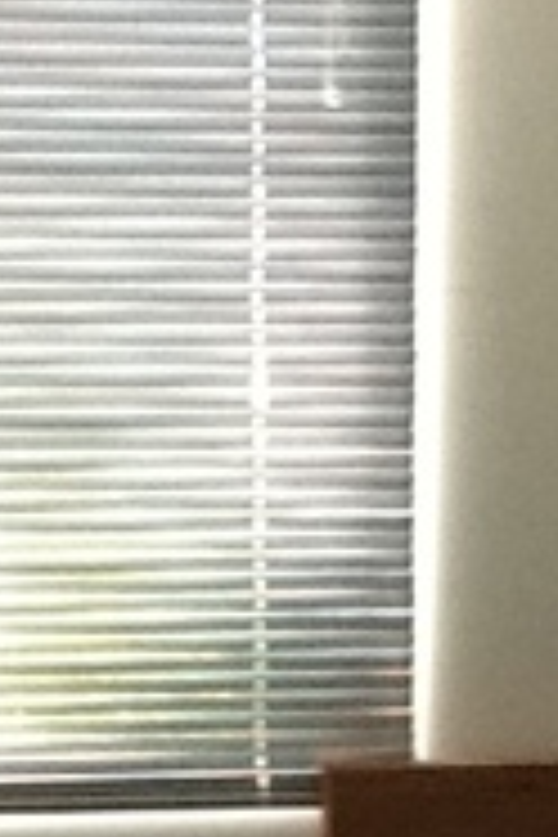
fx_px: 3441
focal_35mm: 148
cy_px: 1143
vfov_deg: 13.3
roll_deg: +0.0
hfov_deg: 9.3
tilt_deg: -14.4
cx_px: 220
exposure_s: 1/30
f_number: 2.4
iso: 80
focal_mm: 2.03
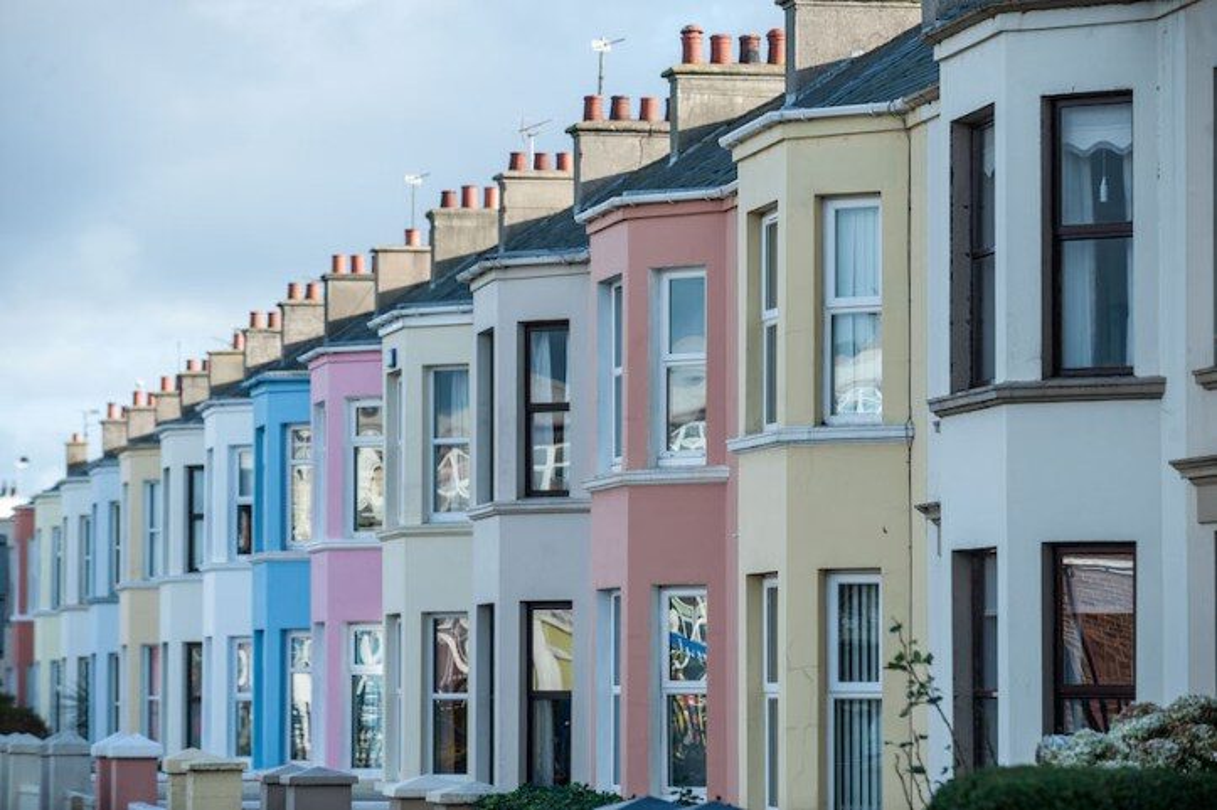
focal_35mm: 145
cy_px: 405
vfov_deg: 9.4
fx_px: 4898
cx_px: 608
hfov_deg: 14.2
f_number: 5
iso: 400
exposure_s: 1/1000
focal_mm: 145
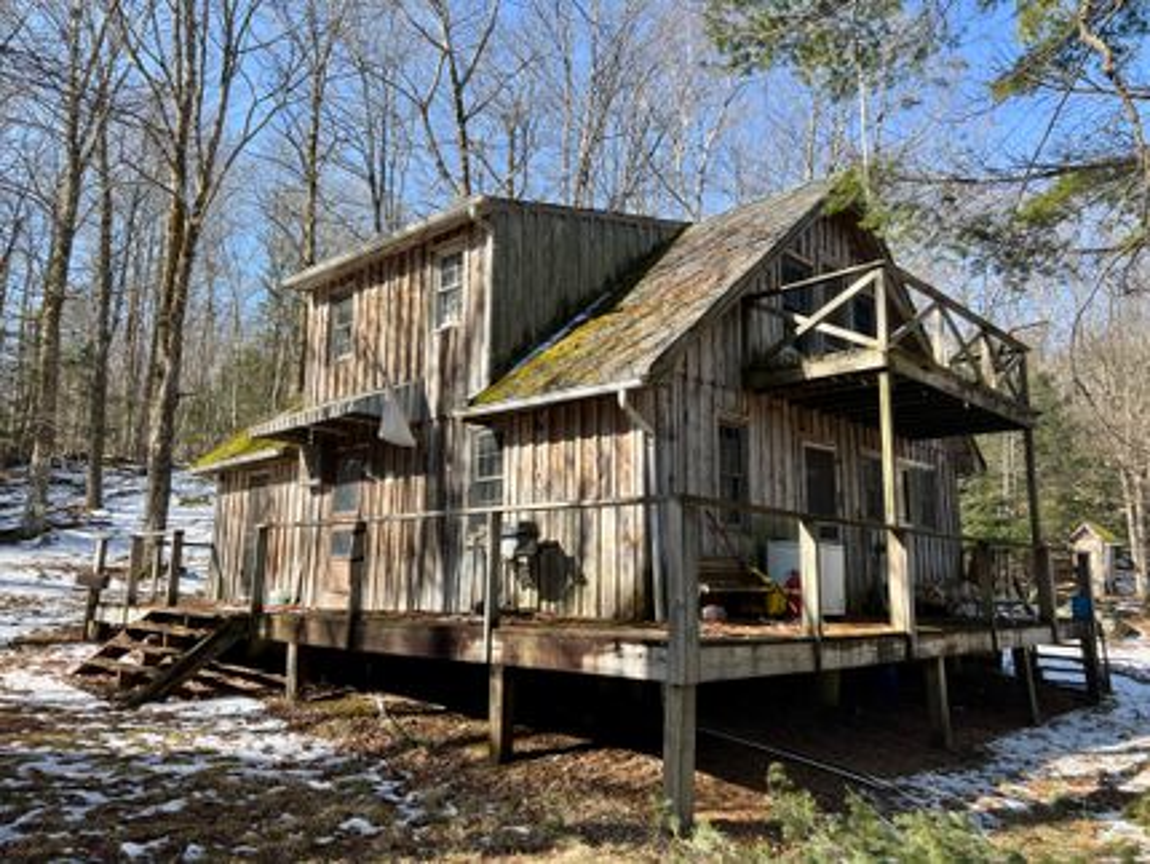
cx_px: 575
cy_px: 432
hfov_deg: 67.3
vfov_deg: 53.1
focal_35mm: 26
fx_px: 864
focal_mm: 5.7
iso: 50
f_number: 1.5
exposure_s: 1/1100
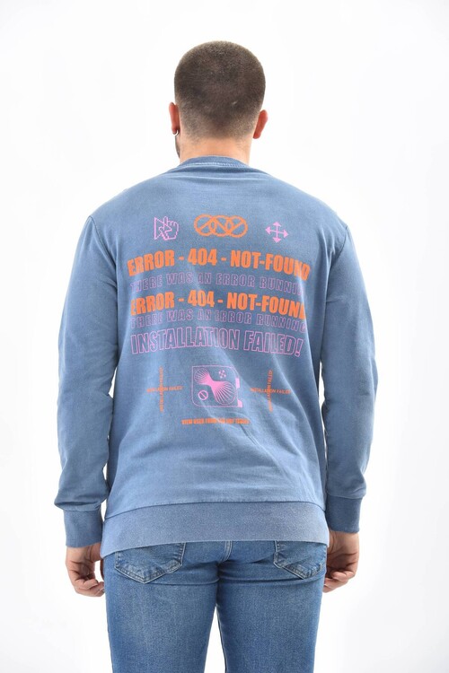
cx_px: 224
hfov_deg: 11.8
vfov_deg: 17.6
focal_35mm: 116
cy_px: 336
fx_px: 2170
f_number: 7.1
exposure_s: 1/160
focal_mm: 116
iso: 100
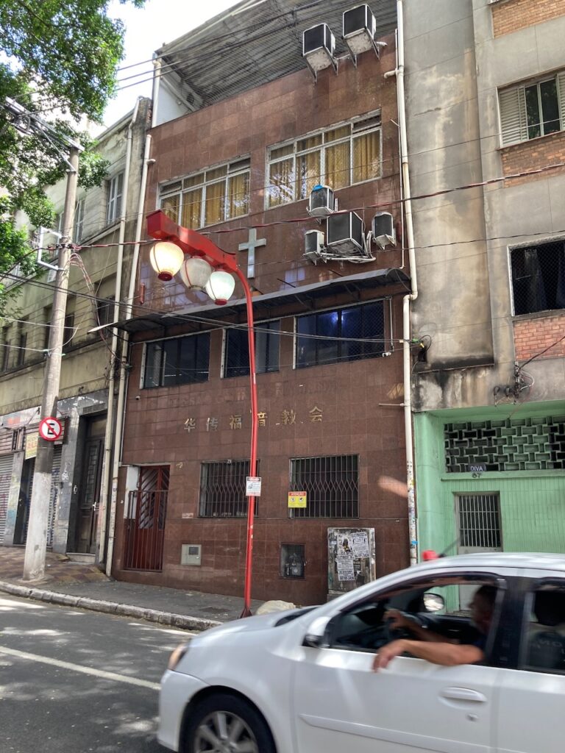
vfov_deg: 63.4
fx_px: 609
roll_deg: -1.7
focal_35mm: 28
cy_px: 376
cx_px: 282
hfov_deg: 49.7
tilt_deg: +16.0
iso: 40
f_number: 1.8
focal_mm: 3.99
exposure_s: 1/121
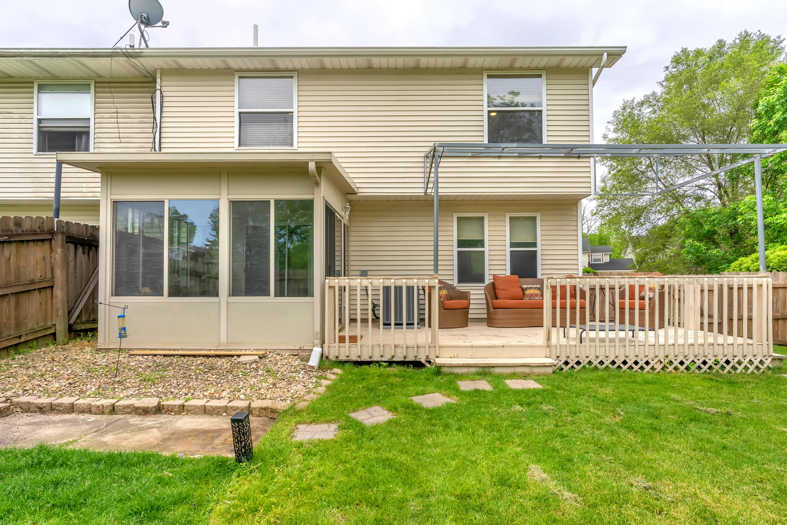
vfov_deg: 67.5
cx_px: 394
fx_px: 394
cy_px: 262
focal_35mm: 18
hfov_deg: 90.0
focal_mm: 18
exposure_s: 1/80
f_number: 8
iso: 320
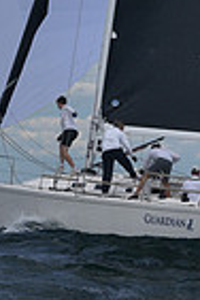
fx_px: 3983
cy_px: -183
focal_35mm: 478
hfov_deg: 2.9
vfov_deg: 4.3
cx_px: 105
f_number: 7.1
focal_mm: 116
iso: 320
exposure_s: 1/800
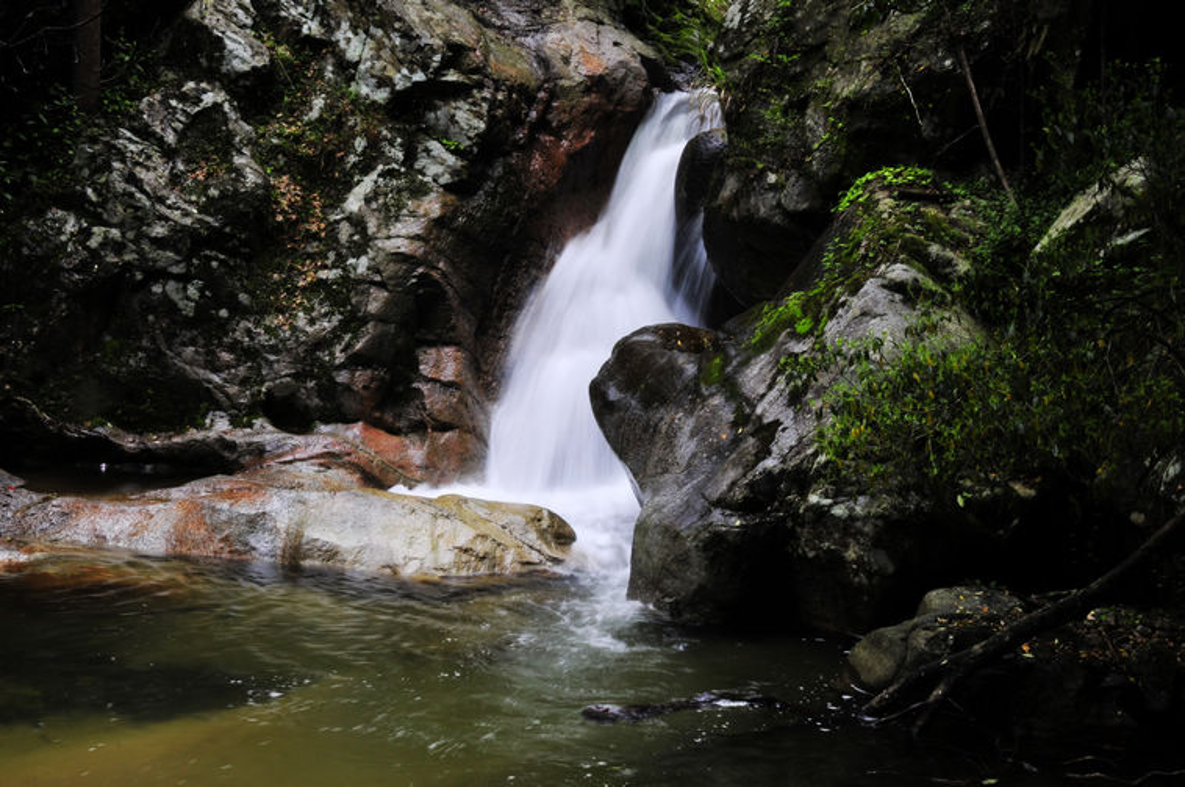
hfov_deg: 33.4
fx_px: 1972
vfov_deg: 22.6
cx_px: 592
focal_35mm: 60
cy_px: 394
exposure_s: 1/6
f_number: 29
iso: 200
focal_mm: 40
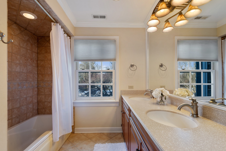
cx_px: 113
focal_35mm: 16
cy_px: 76
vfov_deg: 73.8
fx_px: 100
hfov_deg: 96.7
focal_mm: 16
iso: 200
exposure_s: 1/8
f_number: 8
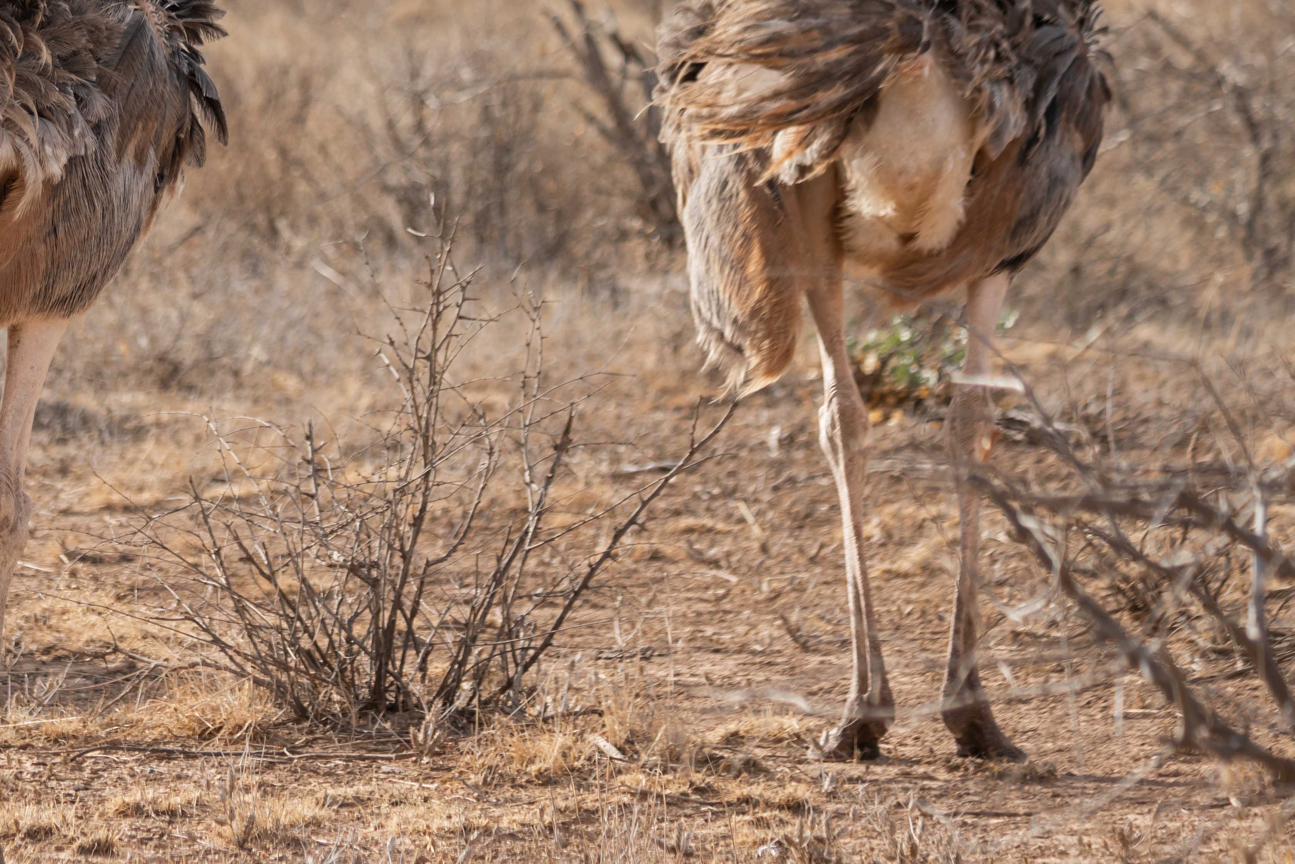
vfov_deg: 5.0
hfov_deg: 7.5
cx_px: 55
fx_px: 9786
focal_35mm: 272
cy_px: 90
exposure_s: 1/1000
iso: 200
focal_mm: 115
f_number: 4.5
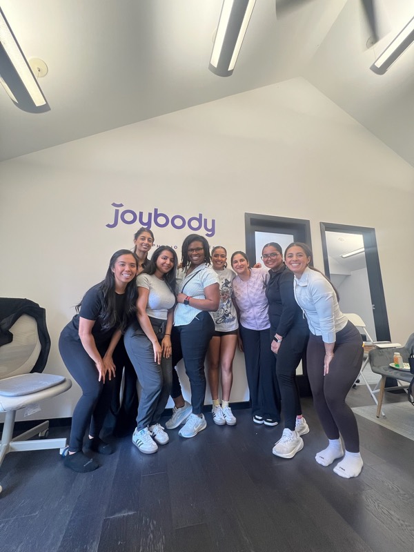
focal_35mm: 13
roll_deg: +0.0
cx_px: 207
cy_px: 276
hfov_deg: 89.9
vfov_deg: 106.2
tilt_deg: +10.6
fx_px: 207
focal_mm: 1.57
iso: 250
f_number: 1.8
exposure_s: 1/120
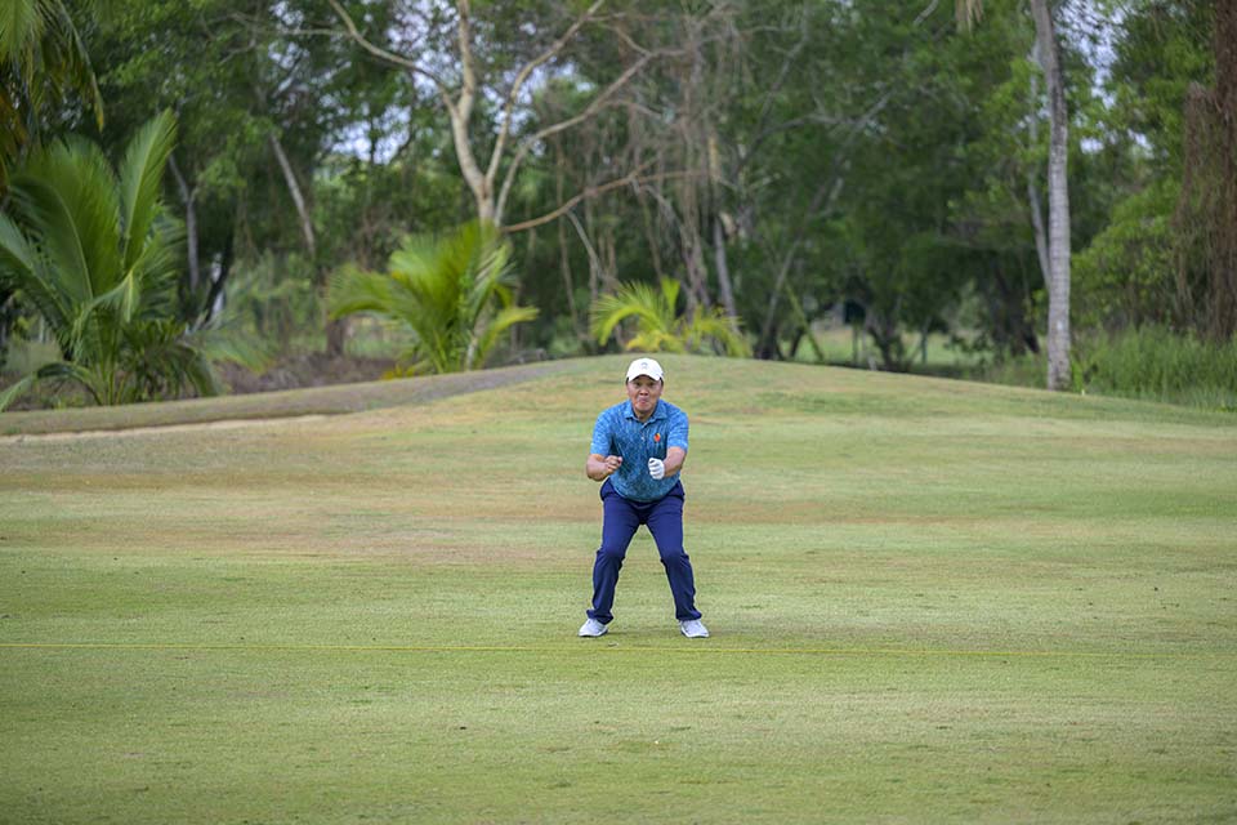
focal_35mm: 135
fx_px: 4638
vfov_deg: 10.2
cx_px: 618
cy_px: 412
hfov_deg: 15.2
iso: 250
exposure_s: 1/3200
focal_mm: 135
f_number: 2.8
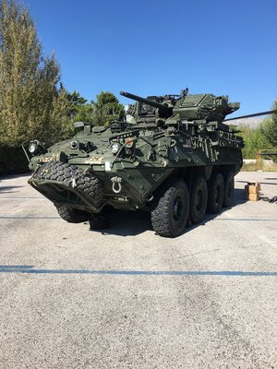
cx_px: 138
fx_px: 309
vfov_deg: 61.7
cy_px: 184
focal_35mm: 29
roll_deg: -2.0
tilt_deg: -2.8
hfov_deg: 48.2
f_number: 2.2
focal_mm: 4.15
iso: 25
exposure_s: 1/1399
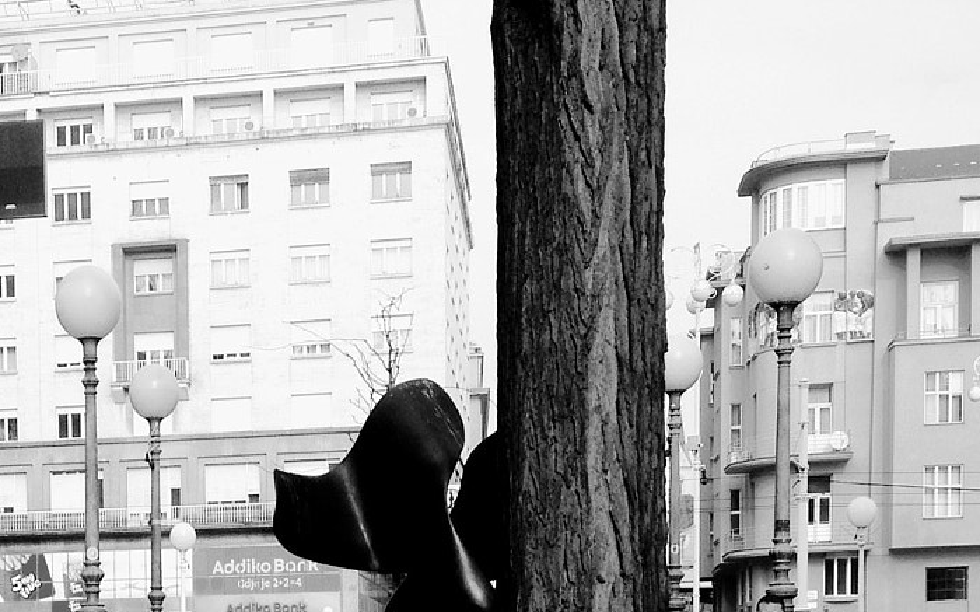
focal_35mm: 80
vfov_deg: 15.6
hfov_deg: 25.3
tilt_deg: -0.9
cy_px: 780
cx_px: 151
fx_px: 2136
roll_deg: +0.5
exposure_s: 1/1004
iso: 50
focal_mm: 4.12
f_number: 2.4
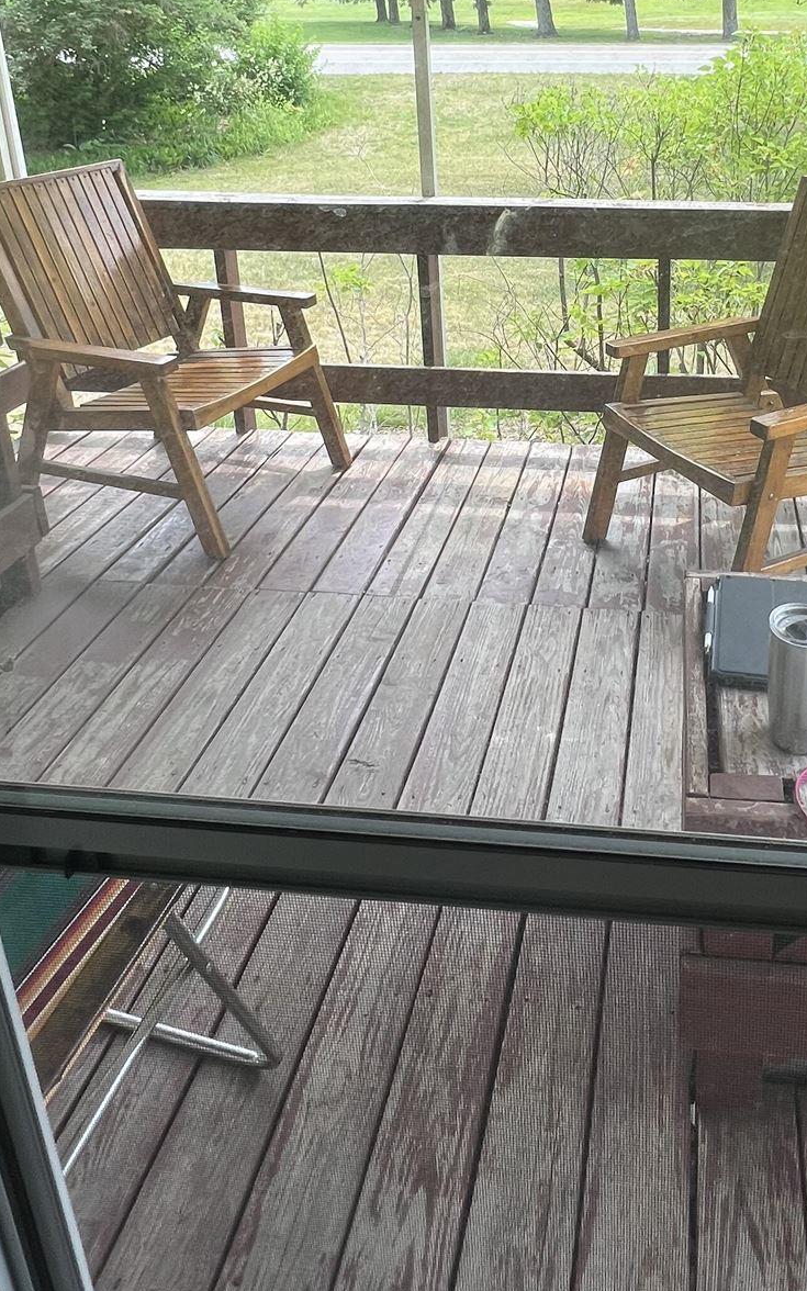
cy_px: 346
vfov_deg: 64.9
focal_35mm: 27
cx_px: 576
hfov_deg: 44.9
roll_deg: +2.0
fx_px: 950
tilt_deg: -18.4
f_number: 1.8
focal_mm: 1.57
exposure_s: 1/172
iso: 32
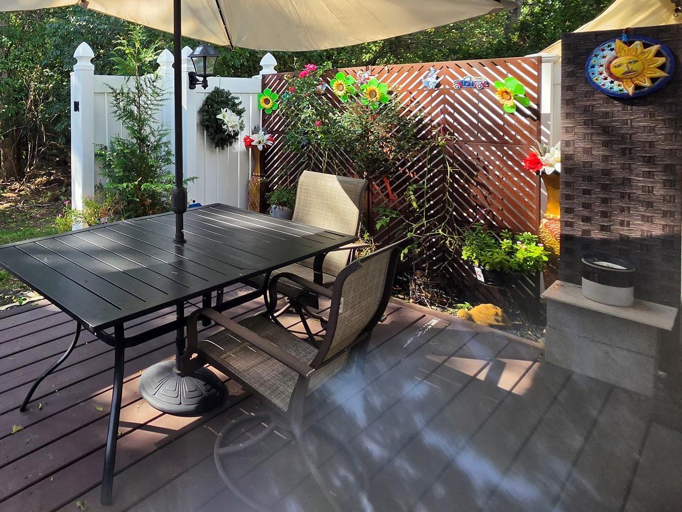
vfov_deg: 57.4
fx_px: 434
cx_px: 140
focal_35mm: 22
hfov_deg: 69.2
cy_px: 116
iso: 100
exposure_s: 1/937
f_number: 2.2
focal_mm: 2.2
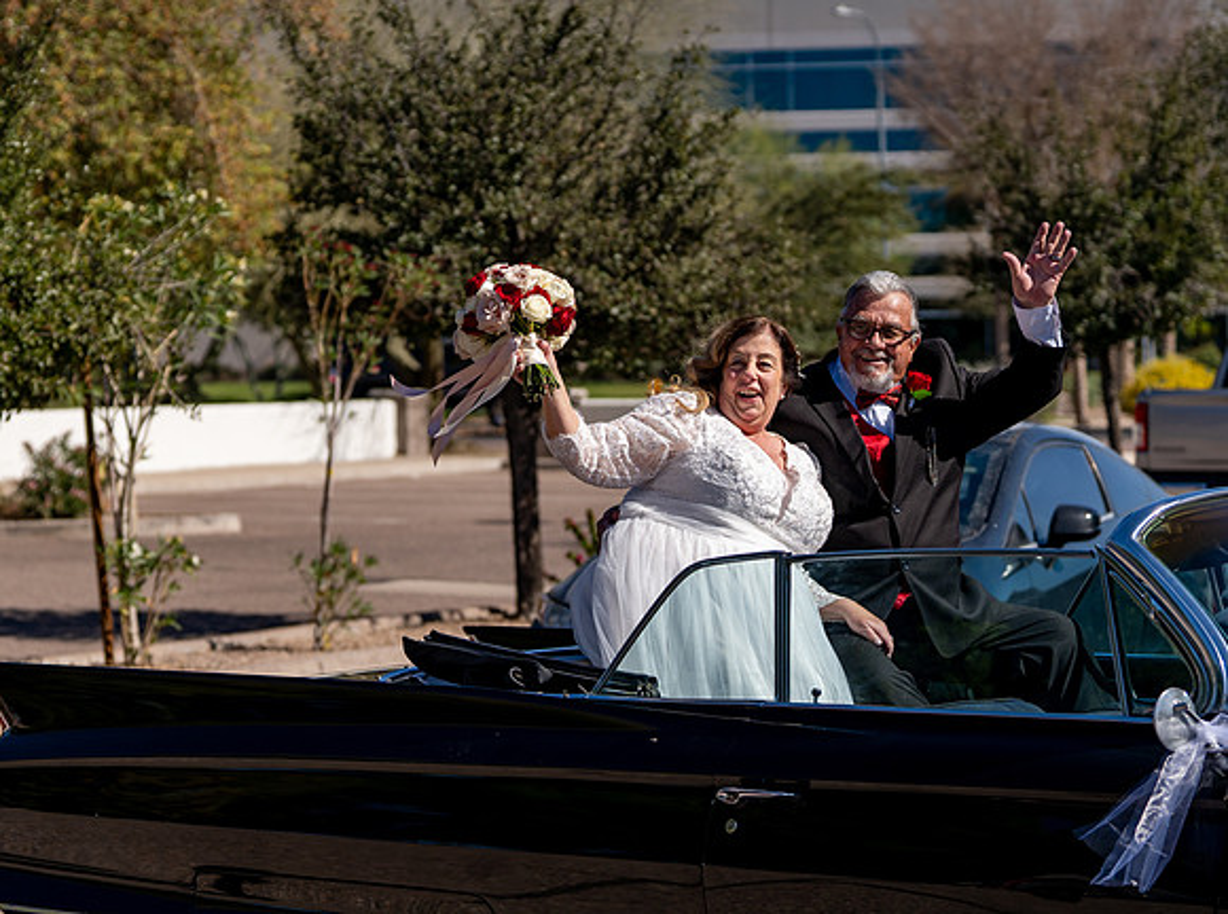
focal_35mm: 112
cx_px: 412
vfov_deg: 13.2
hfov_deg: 17.6
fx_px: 3947
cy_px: 275
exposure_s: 1/2500
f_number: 3.2
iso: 100
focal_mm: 72
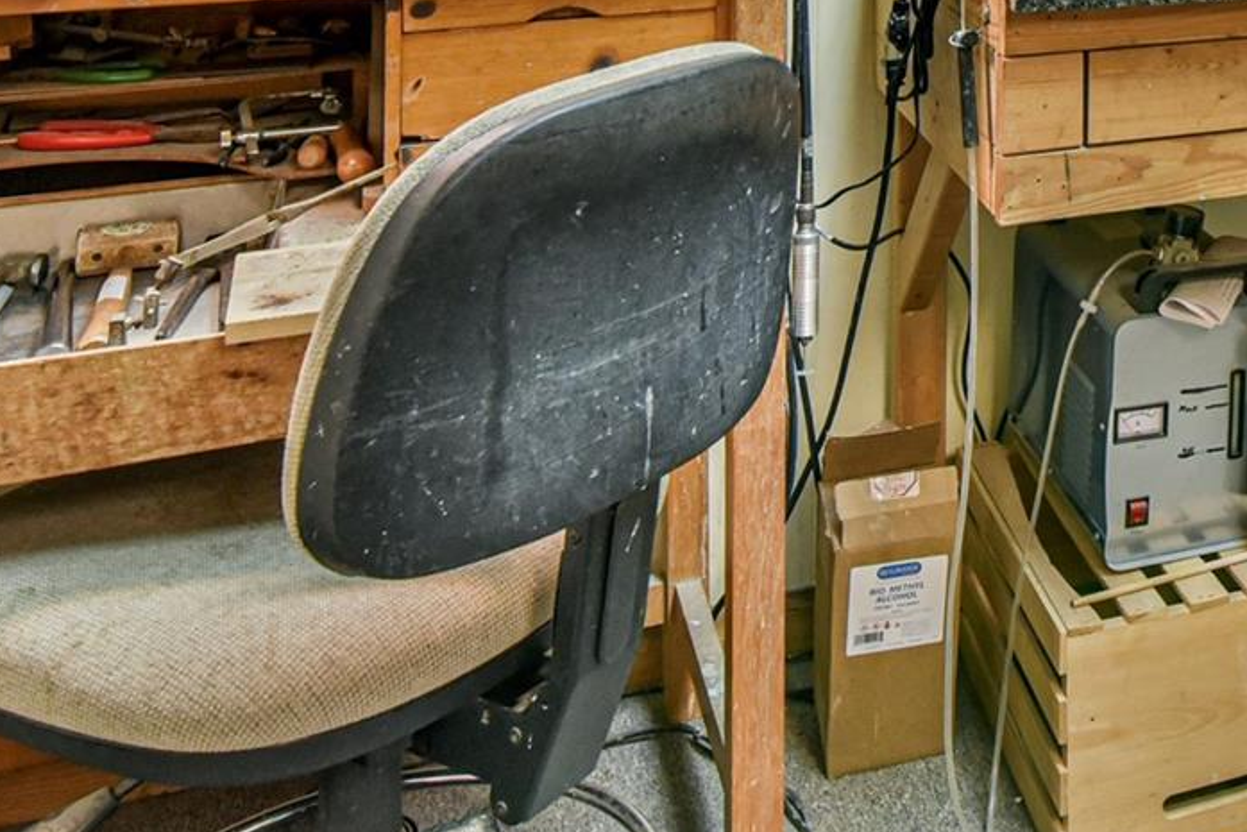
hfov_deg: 36.3
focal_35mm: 47
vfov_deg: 24.0
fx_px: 1628
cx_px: 1335
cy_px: -333
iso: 1600
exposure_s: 1/125
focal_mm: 16
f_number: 5.6
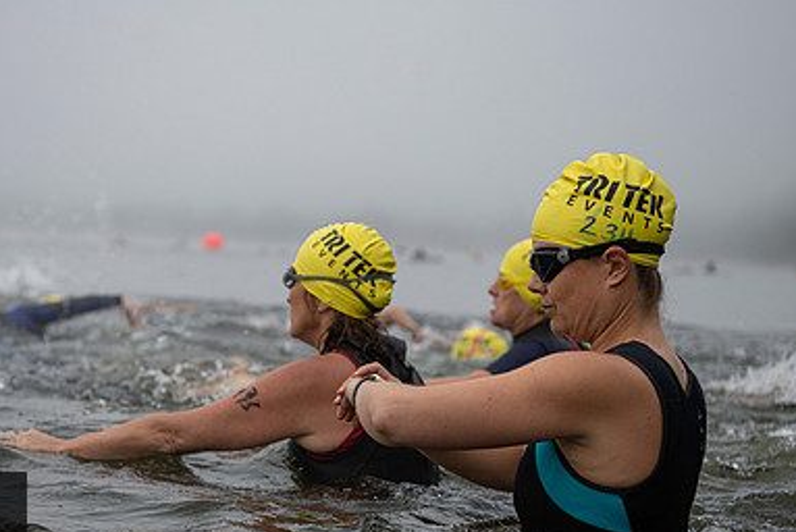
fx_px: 2345
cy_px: 365
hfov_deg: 19.2
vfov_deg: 12.9
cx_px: 335
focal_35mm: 106
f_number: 4
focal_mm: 70
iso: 250
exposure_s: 1/800
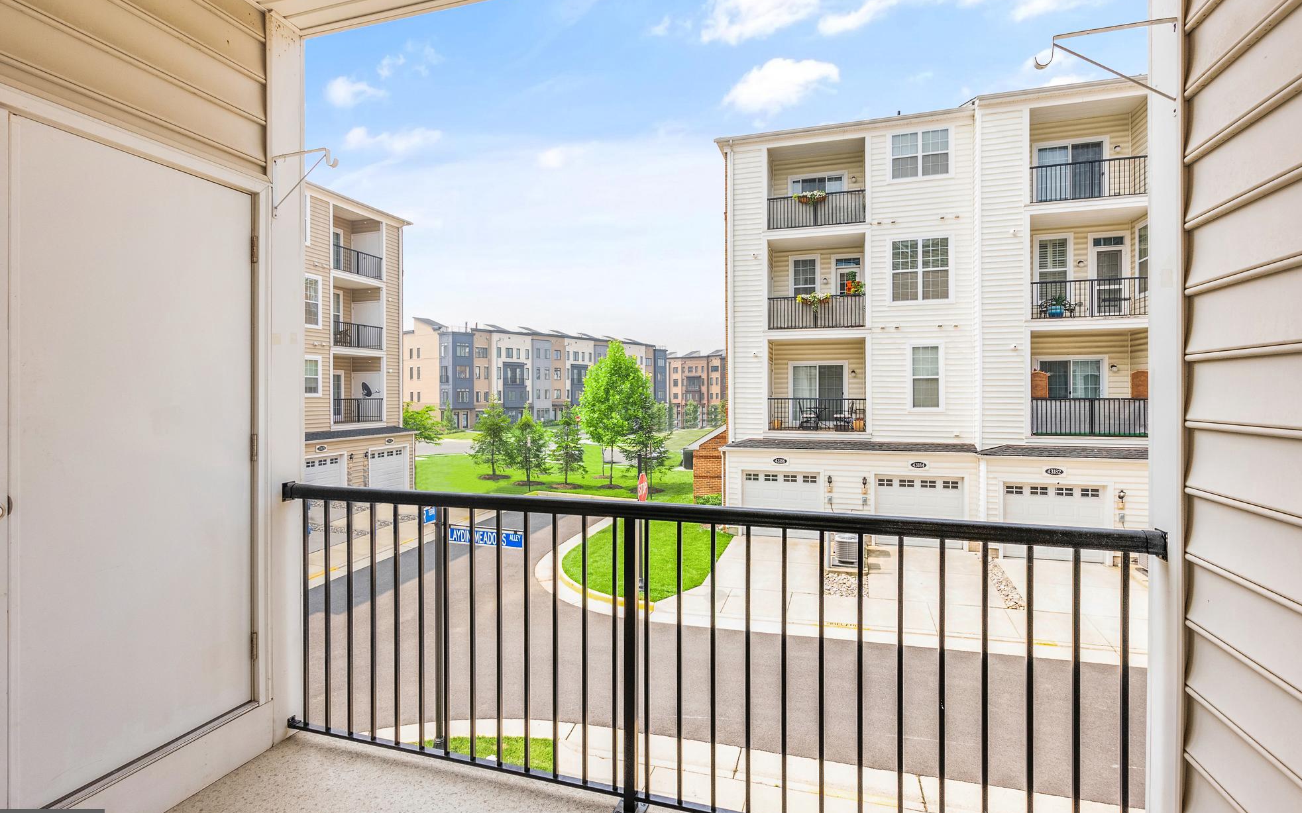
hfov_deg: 94.3
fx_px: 603
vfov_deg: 68.0
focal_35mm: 17
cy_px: 405
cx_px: 636
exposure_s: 1/640
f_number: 8
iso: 1000
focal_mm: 16
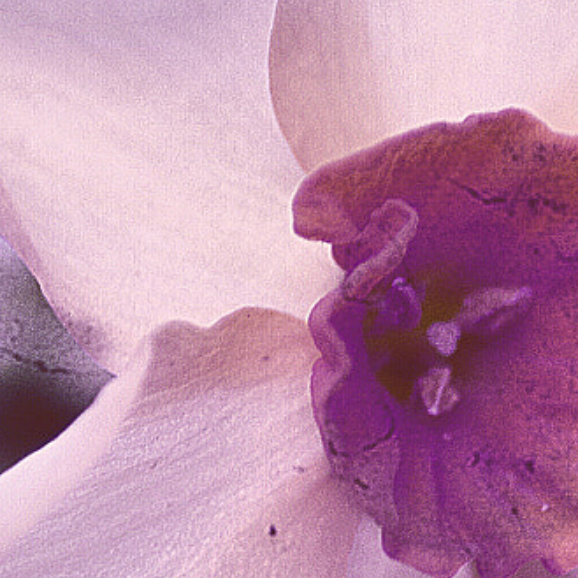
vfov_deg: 3.2
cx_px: 754
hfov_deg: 3.1
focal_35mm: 556
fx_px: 10503
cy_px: 319
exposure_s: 1/13
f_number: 2.8
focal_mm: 90
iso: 320
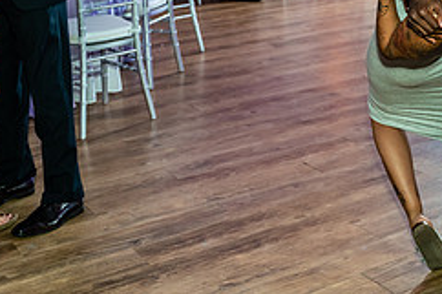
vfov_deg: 18.3
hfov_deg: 27.8
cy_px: -10
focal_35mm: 72
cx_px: 312
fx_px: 883
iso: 1600
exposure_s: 1/125
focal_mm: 30
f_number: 3.2
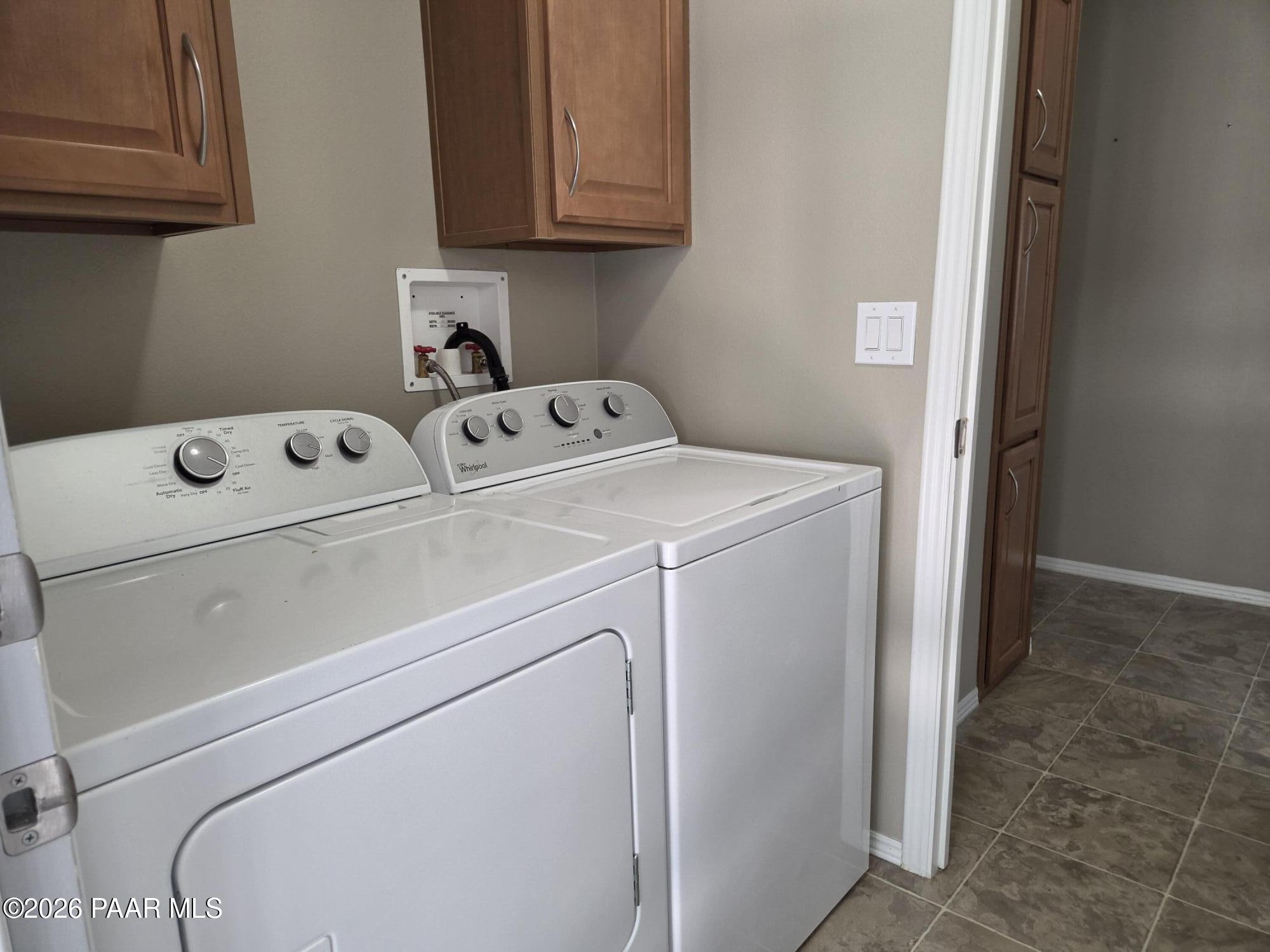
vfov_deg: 58.9
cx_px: 635
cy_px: 476
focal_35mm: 23
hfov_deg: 73.9
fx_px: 844
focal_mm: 5.4
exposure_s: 1/120
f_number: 1.8
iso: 320
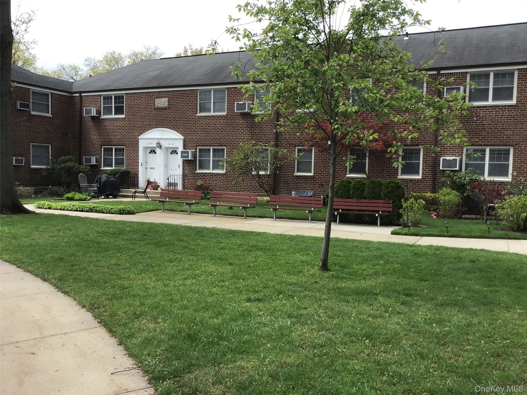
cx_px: 264
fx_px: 472
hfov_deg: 58.4
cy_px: 198
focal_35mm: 31
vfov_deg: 45.4
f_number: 2.4
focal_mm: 3.3
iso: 25
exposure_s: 1/684
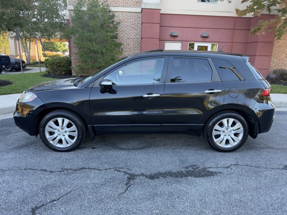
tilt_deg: -13.4
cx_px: 144
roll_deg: -2.0
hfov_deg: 71.6
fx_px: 199
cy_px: 108
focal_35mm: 24
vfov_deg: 56.8
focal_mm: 6.76
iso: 64
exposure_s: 1/157
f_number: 1.78
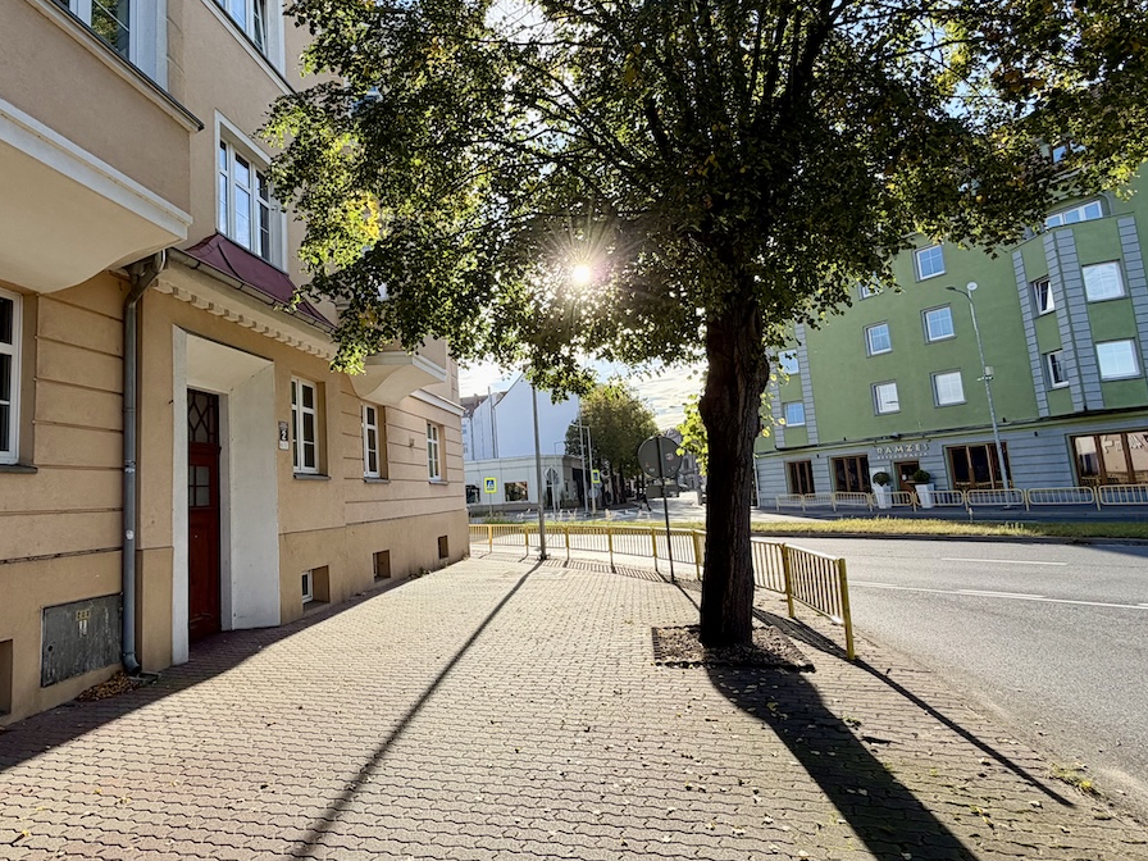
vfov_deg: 66.0
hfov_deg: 80.9
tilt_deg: +8.6
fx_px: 663
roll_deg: +5.2
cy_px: 416
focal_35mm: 20
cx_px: 466
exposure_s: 1/502
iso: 40
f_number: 2.2
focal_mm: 2.22
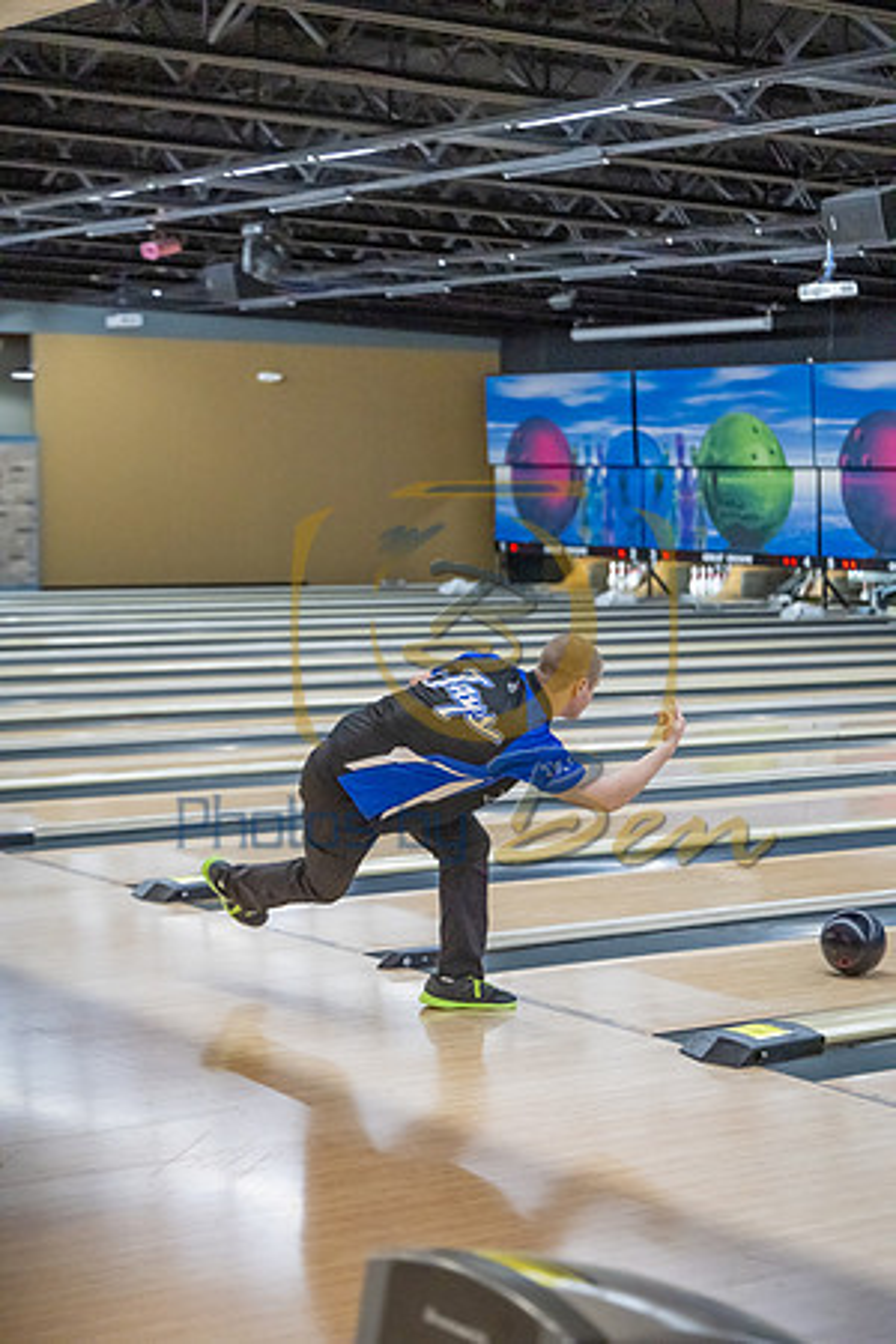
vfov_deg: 28.1
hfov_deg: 18.9
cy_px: 672
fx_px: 2688
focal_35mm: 72
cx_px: 448
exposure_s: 1/800
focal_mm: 72
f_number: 2.8
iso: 4000
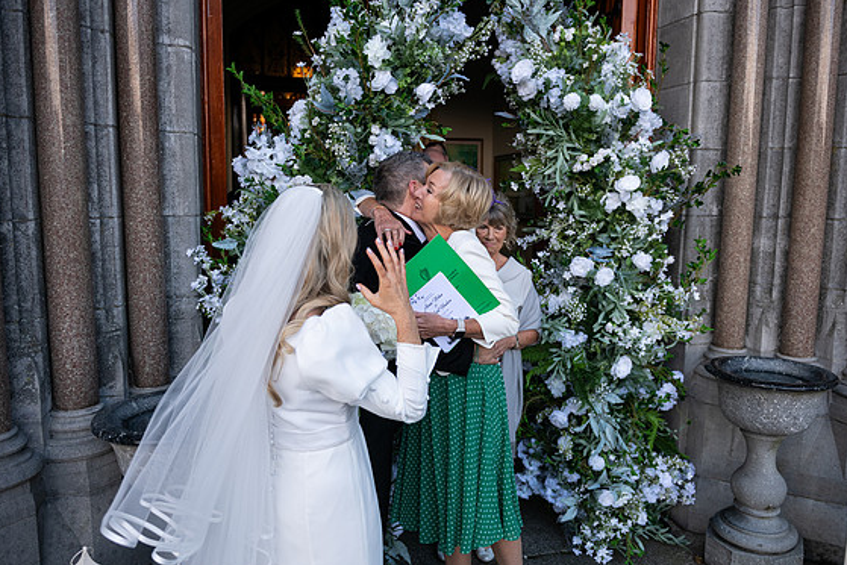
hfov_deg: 65.5
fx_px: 659
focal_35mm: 28
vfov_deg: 46.4
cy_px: 286
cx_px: 433
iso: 500
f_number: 3.5
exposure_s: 1/1250
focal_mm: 27
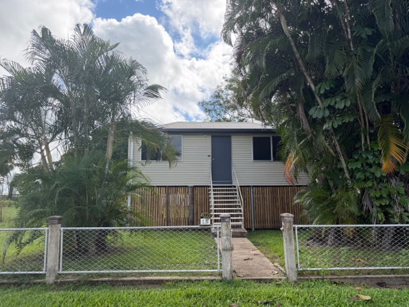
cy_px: 154
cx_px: 204
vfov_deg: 56.8
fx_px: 284
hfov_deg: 71.6
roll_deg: +1.1
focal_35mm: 24
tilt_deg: +8.0
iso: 100
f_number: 1.78
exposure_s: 1/2801
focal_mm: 6.76
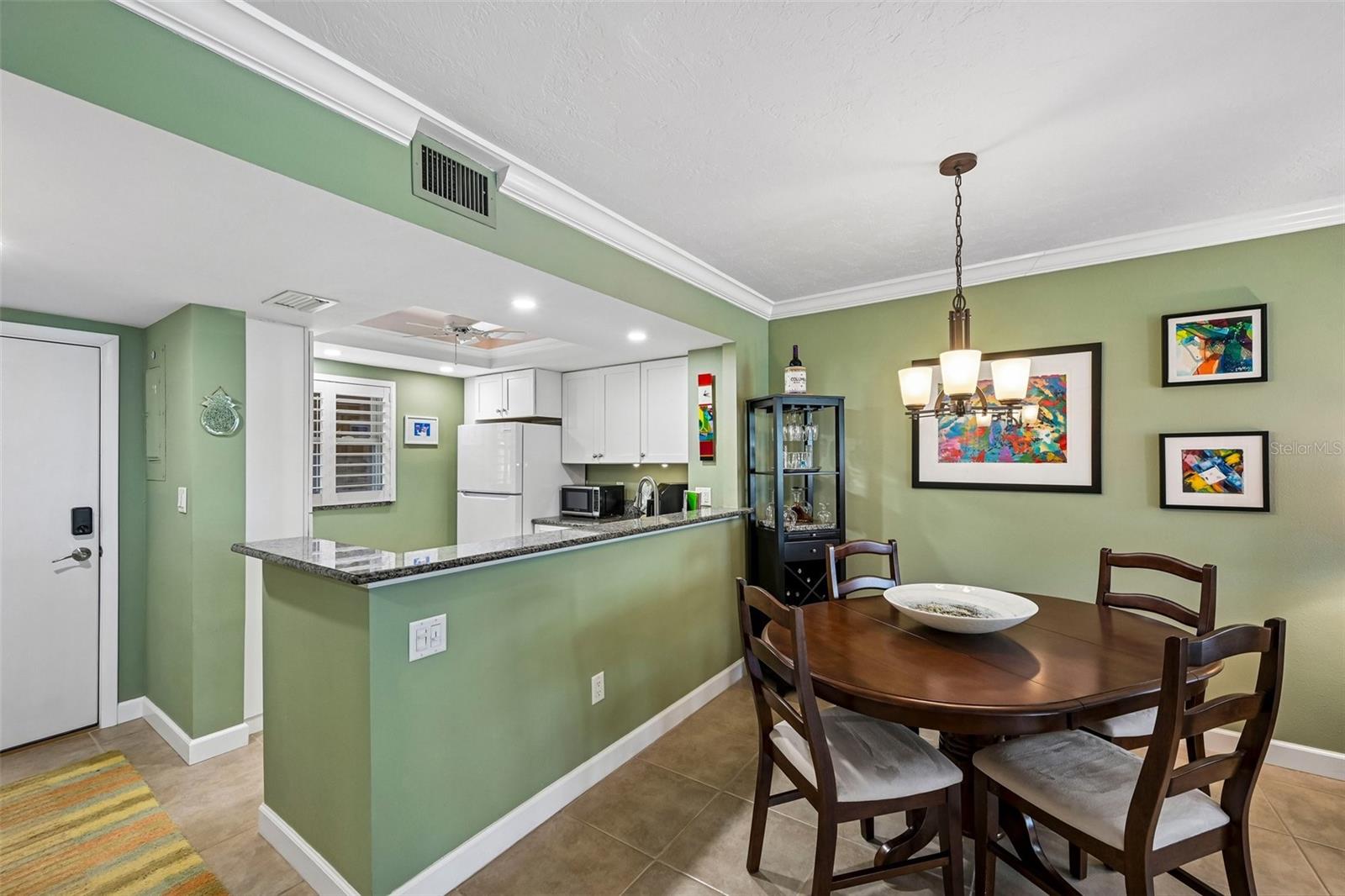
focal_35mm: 14
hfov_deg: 104.3
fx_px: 523
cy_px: 448
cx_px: 672
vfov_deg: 81.2
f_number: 8
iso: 400
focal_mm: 14
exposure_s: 1/13
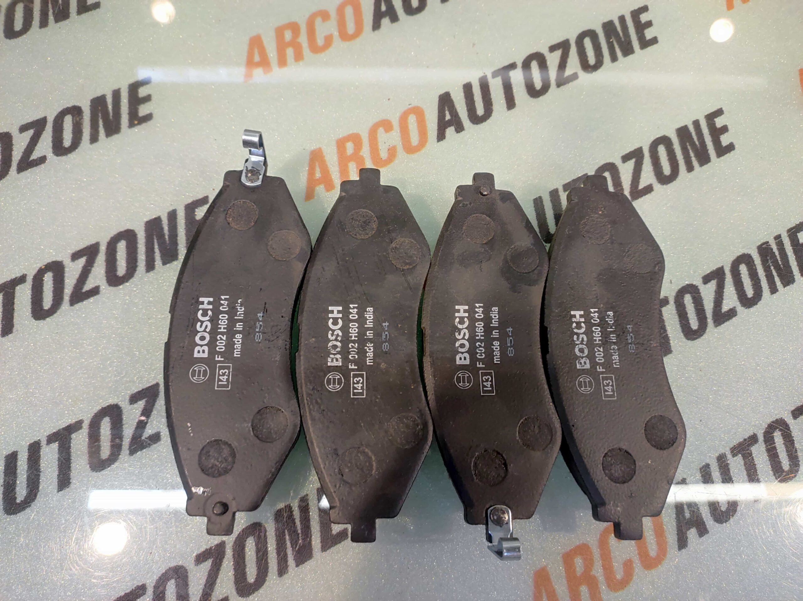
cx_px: 402
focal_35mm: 17
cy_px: 300
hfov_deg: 91.1
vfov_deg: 74.7
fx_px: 394
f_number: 1.79
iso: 1418
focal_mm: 4.74
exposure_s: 1/33
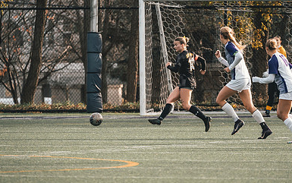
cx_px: 161
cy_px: 88
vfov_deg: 1.9
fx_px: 5477
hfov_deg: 3.1
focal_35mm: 688
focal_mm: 400
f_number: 6.3
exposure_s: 1/1250
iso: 800
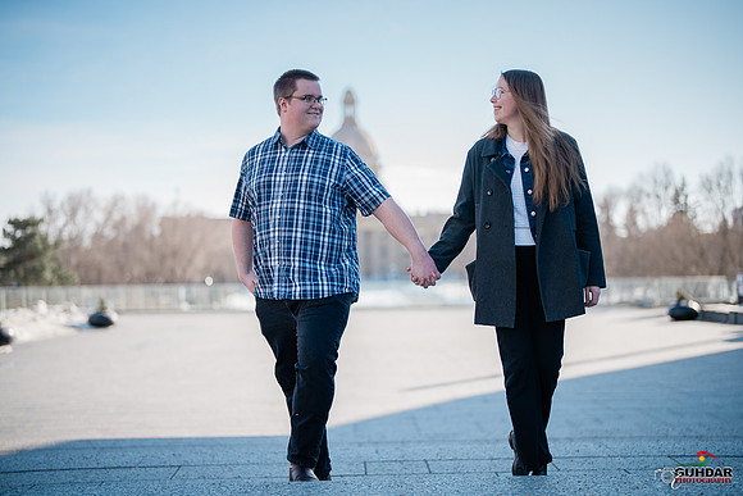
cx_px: 372
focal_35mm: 50
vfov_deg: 27.0
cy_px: 248
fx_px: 1032
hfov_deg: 39.6
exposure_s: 1/3200
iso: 100
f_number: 1.2
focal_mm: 50
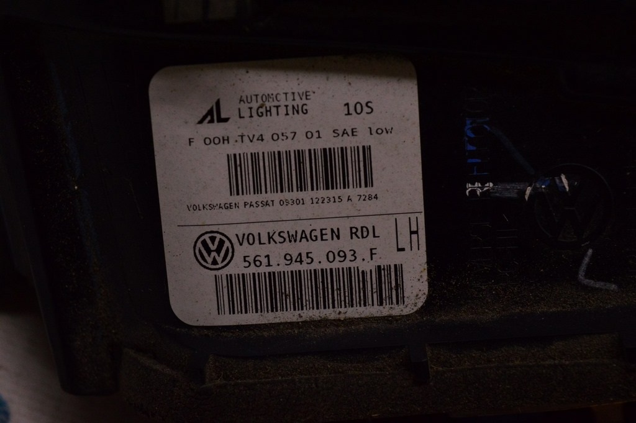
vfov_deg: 16.5
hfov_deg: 24.6
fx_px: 1456
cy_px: 212
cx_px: 318
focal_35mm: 82
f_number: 8
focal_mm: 55
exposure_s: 1/250
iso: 1600
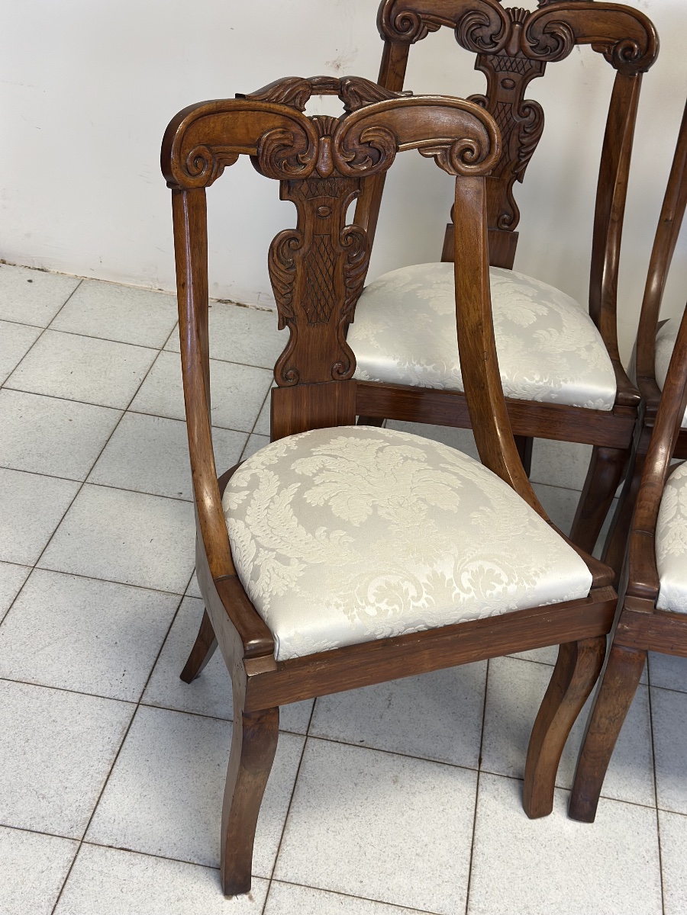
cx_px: 344
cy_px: 458
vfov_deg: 39.7
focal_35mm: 48
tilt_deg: -34.3
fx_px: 1270
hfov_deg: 30.3
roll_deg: -7.6
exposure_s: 1/100
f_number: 1.78
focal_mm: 6.86
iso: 160
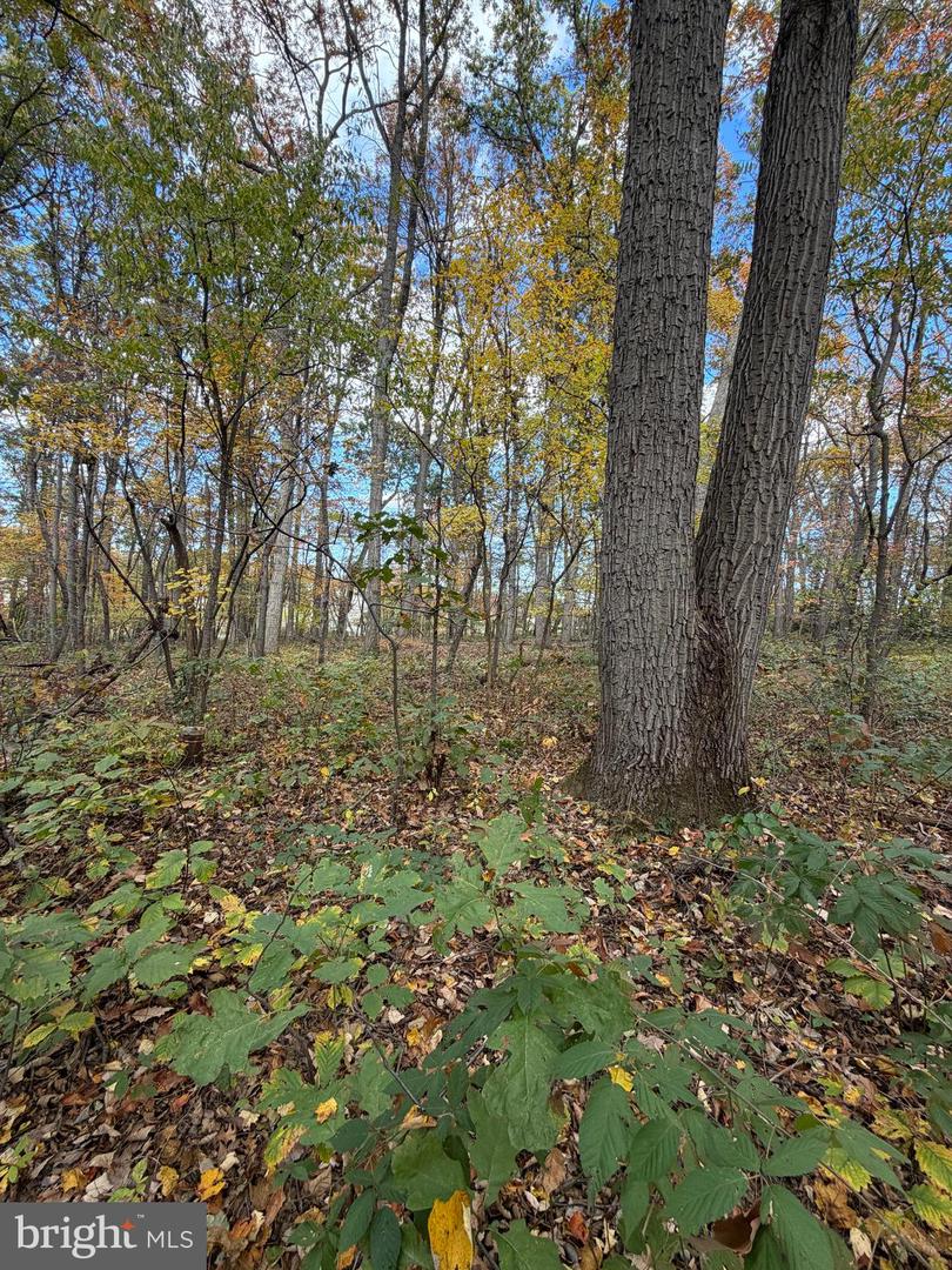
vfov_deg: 102.1
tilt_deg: -2.4
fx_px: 513
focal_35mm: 14
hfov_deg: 85.7
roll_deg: -4.7
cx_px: 476
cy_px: 635
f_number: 2.2
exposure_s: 1/121
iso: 64
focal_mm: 2.22
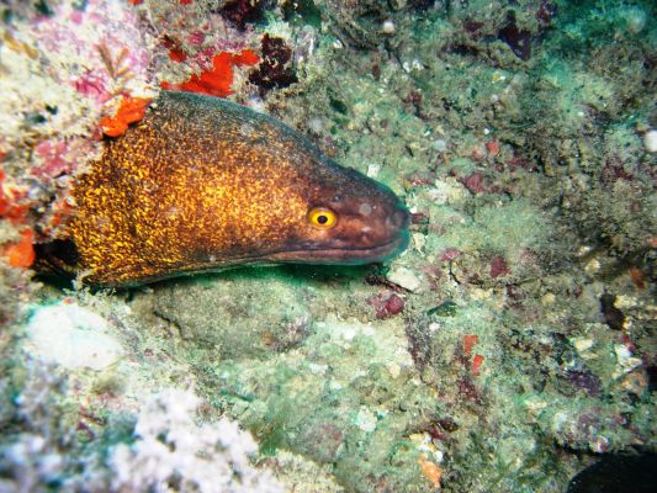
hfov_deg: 49.0
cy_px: 246
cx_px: 328
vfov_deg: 37.7
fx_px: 721
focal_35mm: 38
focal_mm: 6.2
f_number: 2.7
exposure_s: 1/60
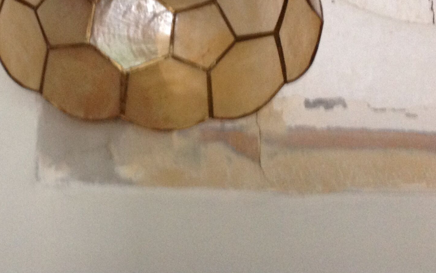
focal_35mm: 67
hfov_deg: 29.9
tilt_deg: +19.8
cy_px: -18
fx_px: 796
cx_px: 85
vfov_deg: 18.8
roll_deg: +0.8
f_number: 2.4
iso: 250
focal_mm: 4.28
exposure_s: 1/15
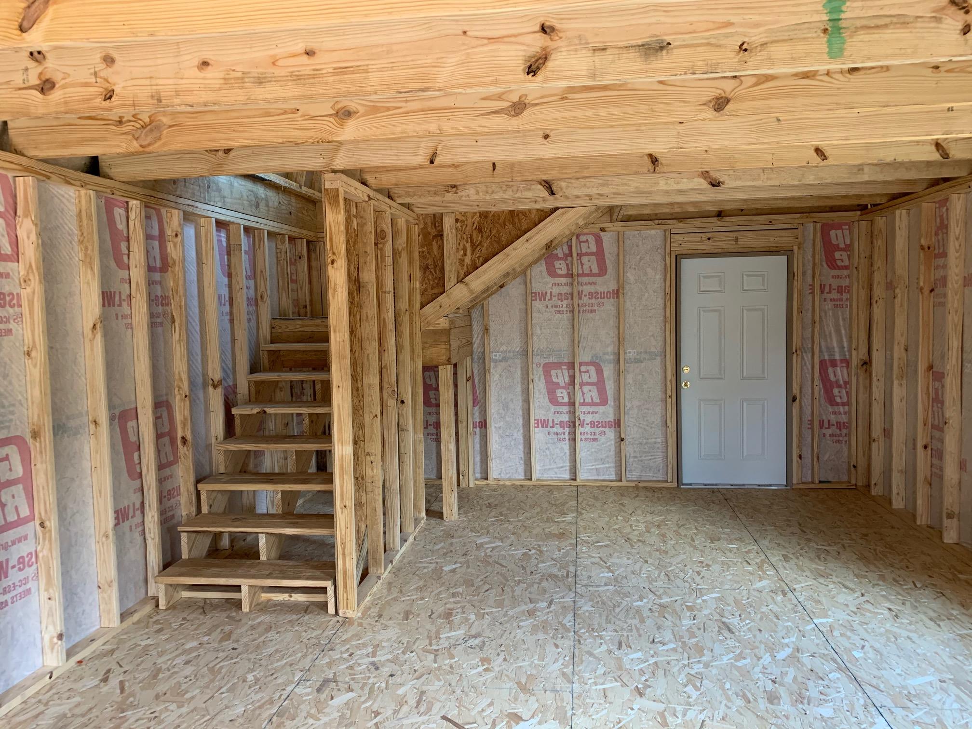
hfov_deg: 67.3
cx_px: 486
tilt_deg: -4.3
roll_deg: +1.3
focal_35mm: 26
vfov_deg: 53.1
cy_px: 364
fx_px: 730
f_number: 1.8
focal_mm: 4.25
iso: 200
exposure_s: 1/60
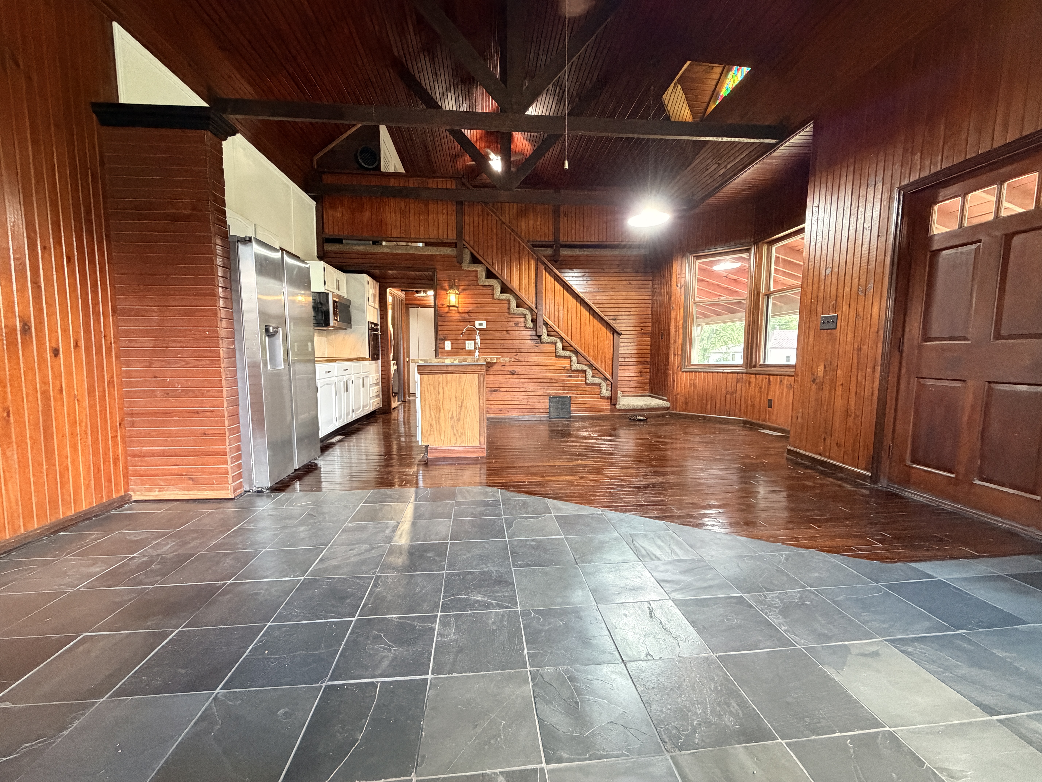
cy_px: 391
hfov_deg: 102.1
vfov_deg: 85.7
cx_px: 521
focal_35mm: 14
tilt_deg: -5.6
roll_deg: +0.5
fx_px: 421
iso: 640
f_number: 2.2
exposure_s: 1/60
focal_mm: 2.22
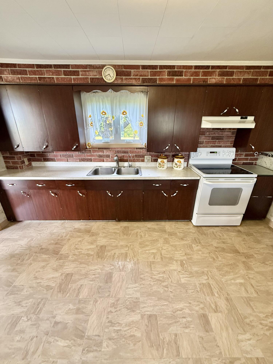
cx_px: 136
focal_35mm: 14
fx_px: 147
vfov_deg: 102.1
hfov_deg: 85.7
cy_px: 182
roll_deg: -0.3
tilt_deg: -20.8
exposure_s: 1/60
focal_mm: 2.22
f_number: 2.2
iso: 320
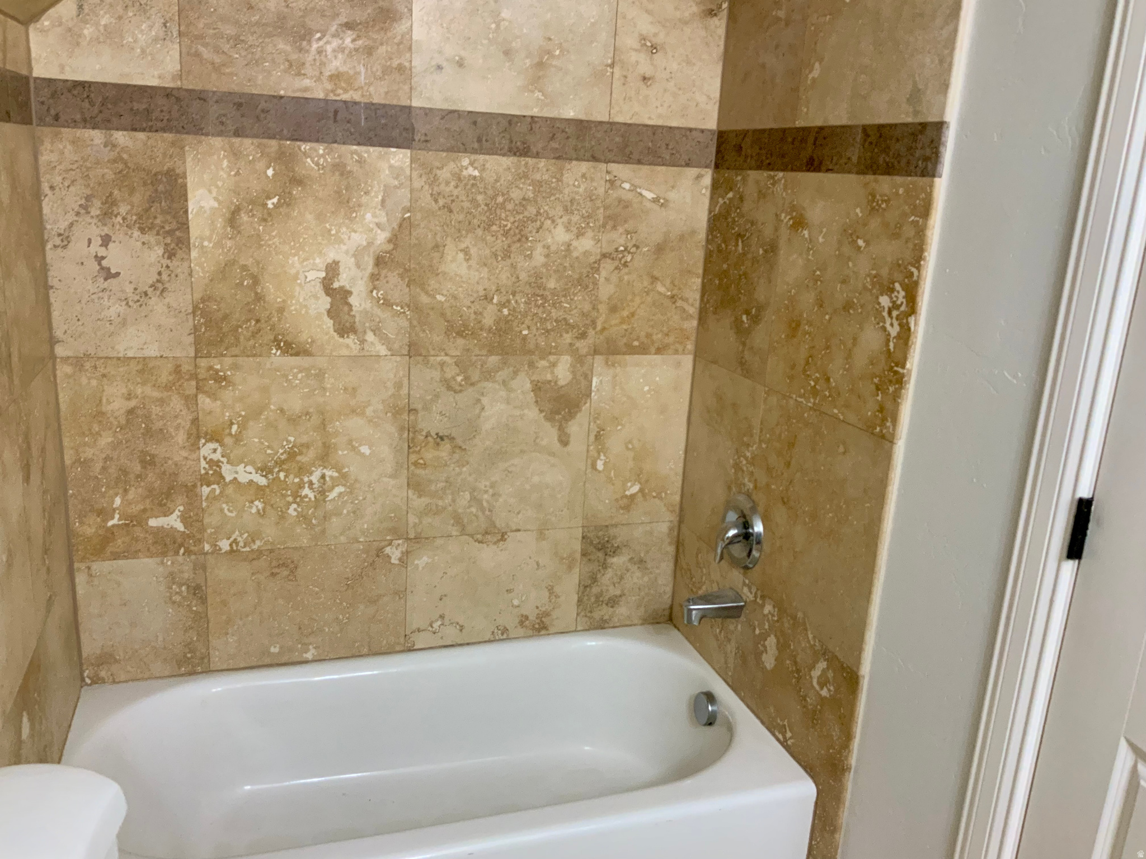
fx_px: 960
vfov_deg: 48.2
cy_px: 430
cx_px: 573
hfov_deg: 61.7
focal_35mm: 29
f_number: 1.8
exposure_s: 1/60
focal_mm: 3
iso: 200
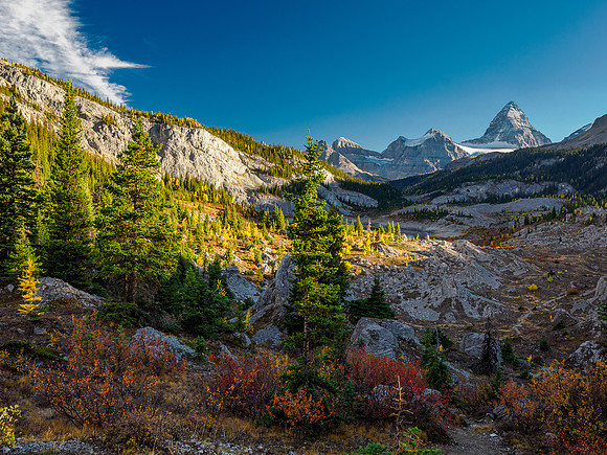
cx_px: 304
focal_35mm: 36
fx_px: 631
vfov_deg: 39.7
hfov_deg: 51.4
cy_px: 228
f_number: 8
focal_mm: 18
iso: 320
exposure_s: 1/60
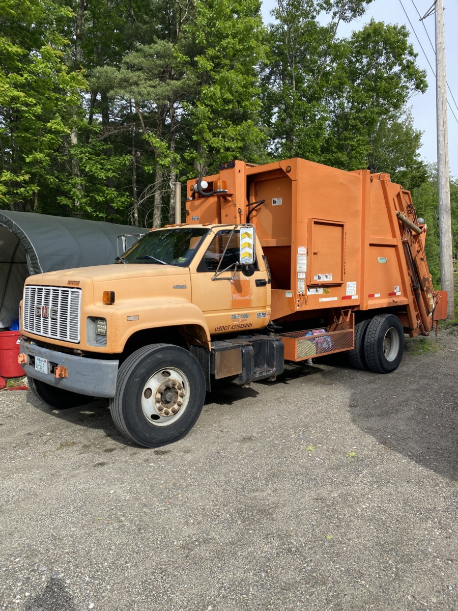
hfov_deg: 53.1
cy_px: 306
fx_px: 459
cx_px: 229
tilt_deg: -2.7
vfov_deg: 67.3
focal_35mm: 26
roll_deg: +4.0
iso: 32
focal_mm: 4.25
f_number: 1.8
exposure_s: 1/1072
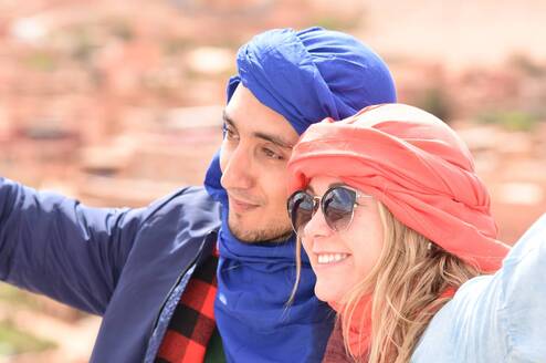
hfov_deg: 17.1
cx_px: 273
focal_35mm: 120
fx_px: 1818
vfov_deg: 11.4
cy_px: 182
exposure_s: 1/250
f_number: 5
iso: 100
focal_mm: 120
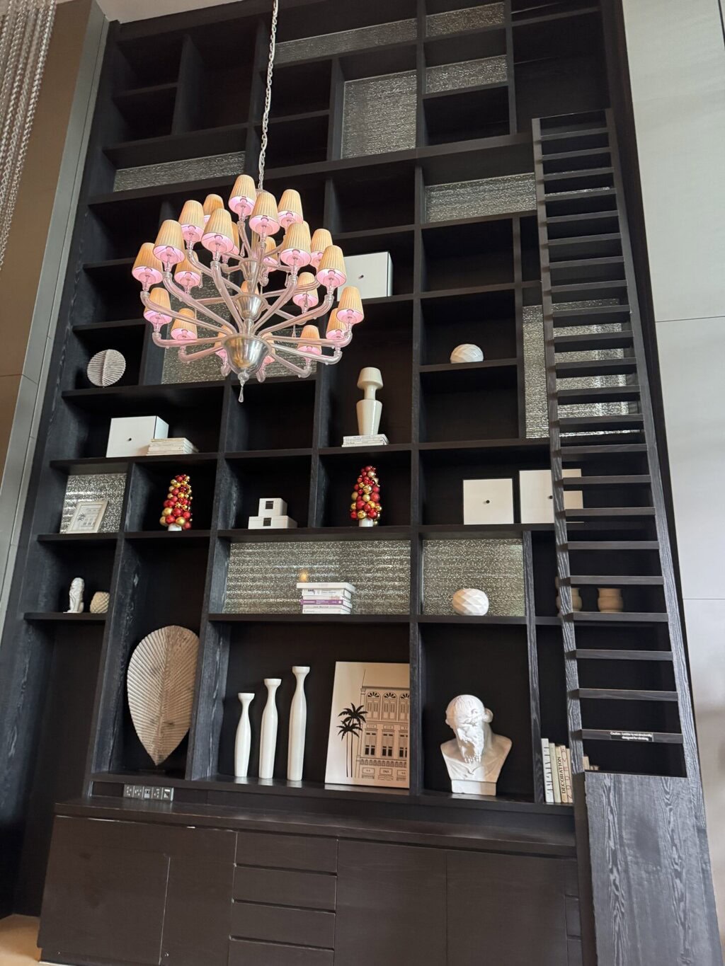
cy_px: 483
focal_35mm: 24
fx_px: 670
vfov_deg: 71.6
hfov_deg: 56.8
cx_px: 362
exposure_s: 1/33
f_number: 1.8
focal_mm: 6.8
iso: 640
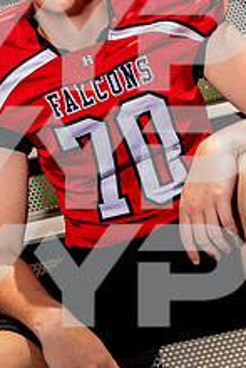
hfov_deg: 15.2
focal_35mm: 90
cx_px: 122
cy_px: 159
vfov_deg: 22.6
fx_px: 921
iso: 100
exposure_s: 1/250
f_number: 8
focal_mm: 44
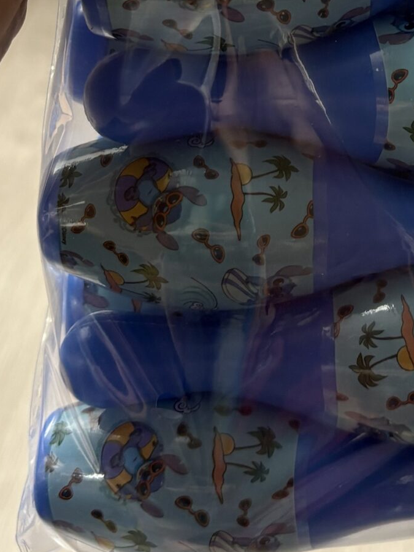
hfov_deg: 19.8
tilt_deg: -22.3
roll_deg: +1.2
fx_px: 1179
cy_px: -31
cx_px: 291
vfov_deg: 24.8
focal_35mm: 74
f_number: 1.6
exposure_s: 1/60
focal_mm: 5.96
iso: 125
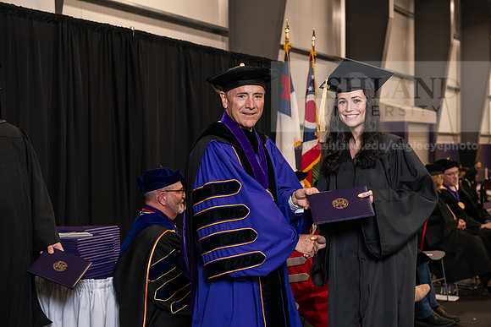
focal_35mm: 62
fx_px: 846
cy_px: 164
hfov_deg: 32.4
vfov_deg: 21.9
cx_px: 246
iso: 1600
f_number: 5
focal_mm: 62
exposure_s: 1/125
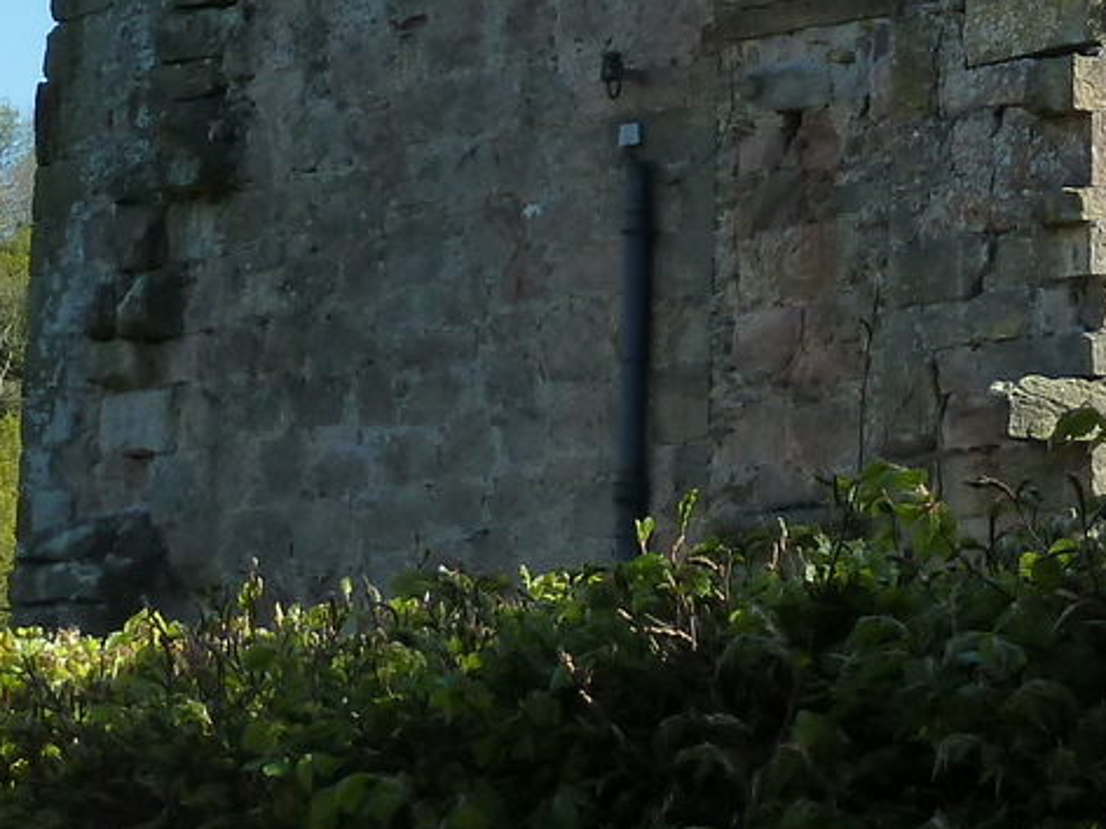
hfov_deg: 12.8
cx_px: 1418
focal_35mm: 149
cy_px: -417
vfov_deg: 9.7
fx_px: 4761
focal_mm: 7.3
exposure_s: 1/320
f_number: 4
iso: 125
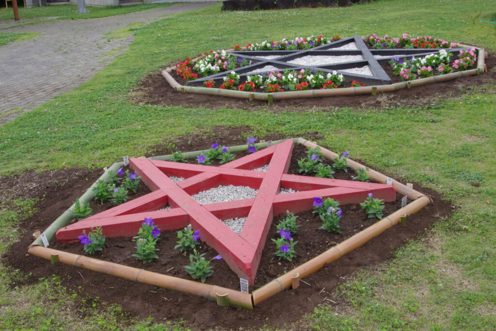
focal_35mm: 42
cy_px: 166
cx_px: 248
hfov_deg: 46.4
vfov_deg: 31.9
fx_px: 579
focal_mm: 28
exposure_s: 1/125
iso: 1600
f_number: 22
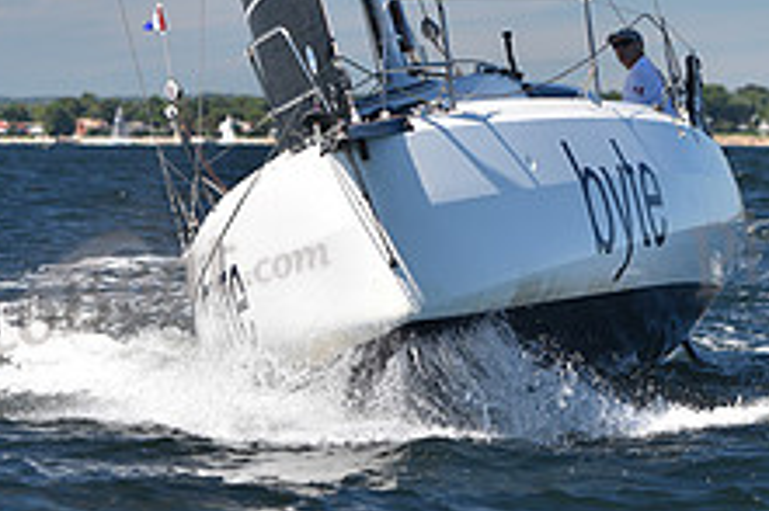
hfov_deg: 7.5
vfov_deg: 5.0
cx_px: 512
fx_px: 5891
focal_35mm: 276
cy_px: 75
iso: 200
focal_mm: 105
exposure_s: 1/800
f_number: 4
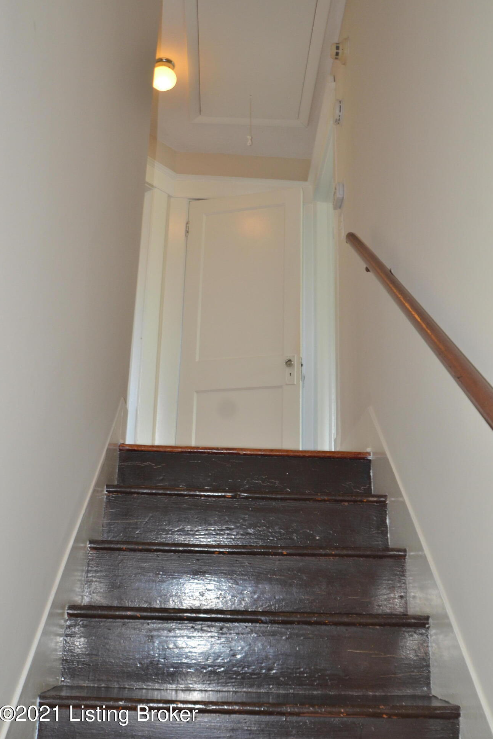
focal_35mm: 37
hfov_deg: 35.9
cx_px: 249
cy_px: 368
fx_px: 760
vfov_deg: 51.9
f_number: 4.5
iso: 800
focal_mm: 24
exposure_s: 1/60
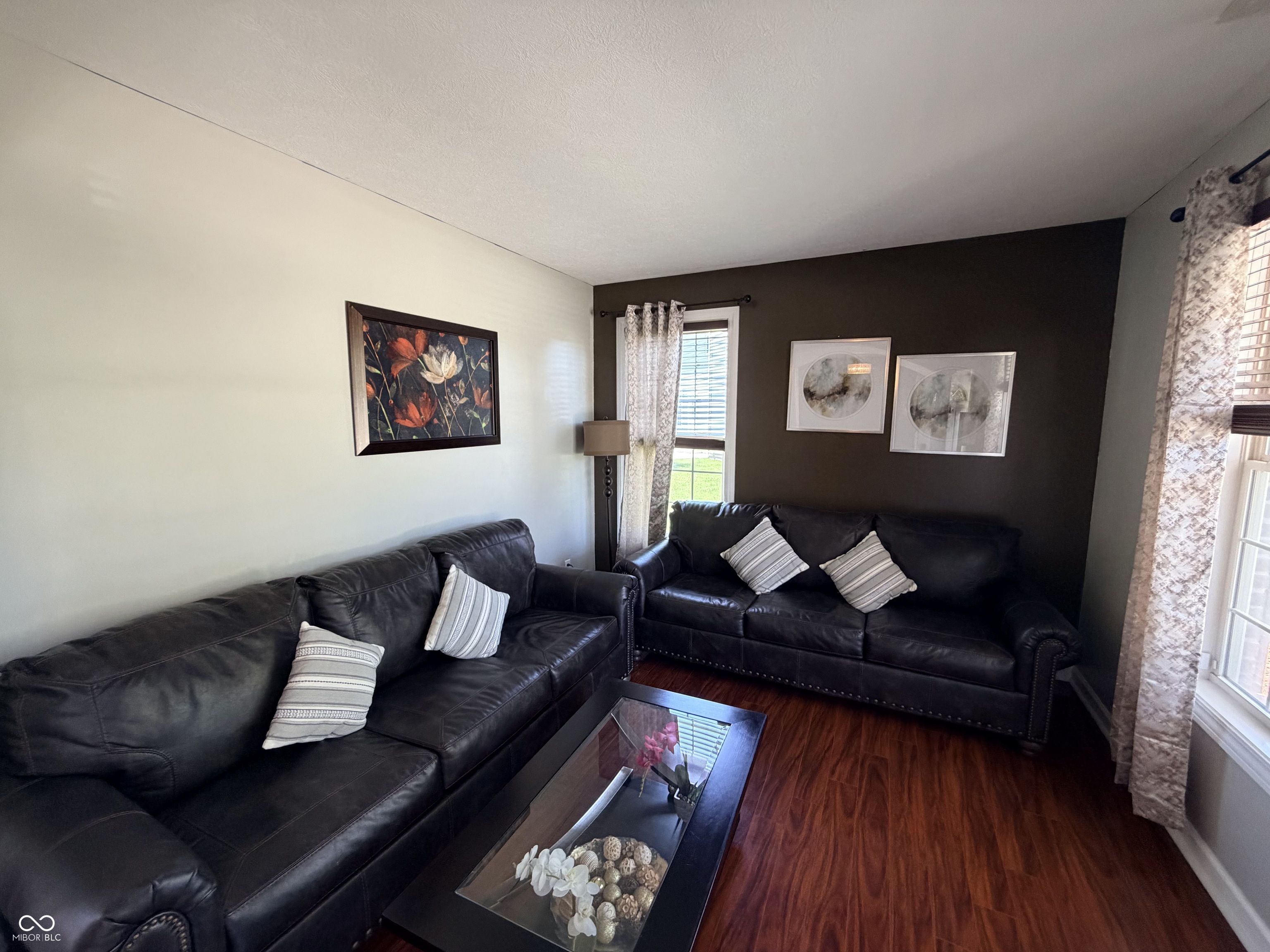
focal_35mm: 14
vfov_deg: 85.7
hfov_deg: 102.1
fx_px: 514
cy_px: 476
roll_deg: +0.8
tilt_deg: -7.6
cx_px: 635
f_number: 2.2
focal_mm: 2.22
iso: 320
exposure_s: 1/100
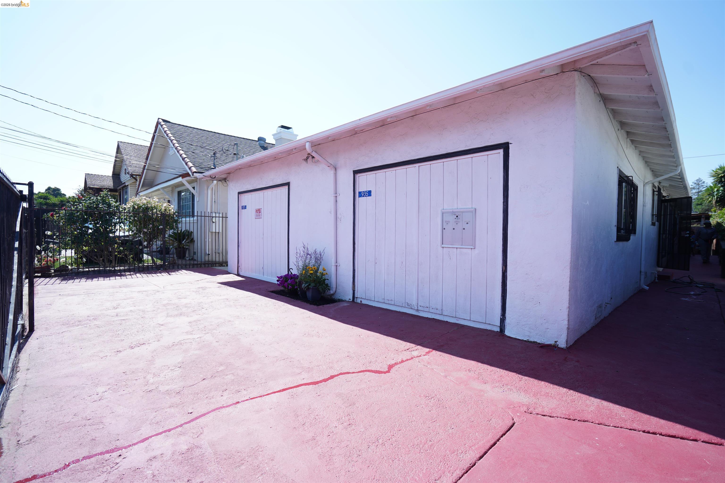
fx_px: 322
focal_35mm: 16
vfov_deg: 73.7
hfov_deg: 96.7
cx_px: 362
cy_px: 242
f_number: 4
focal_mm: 16
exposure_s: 1/400
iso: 100
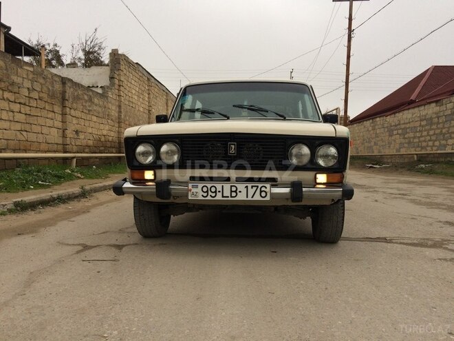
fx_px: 380
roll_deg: +0.9
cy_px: 170
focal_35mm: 29
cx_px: 227
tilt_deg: -1.0
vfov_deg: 48.2
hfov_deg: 61.7
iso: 64
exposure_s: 1/100
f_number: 2.2
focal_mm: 4.15
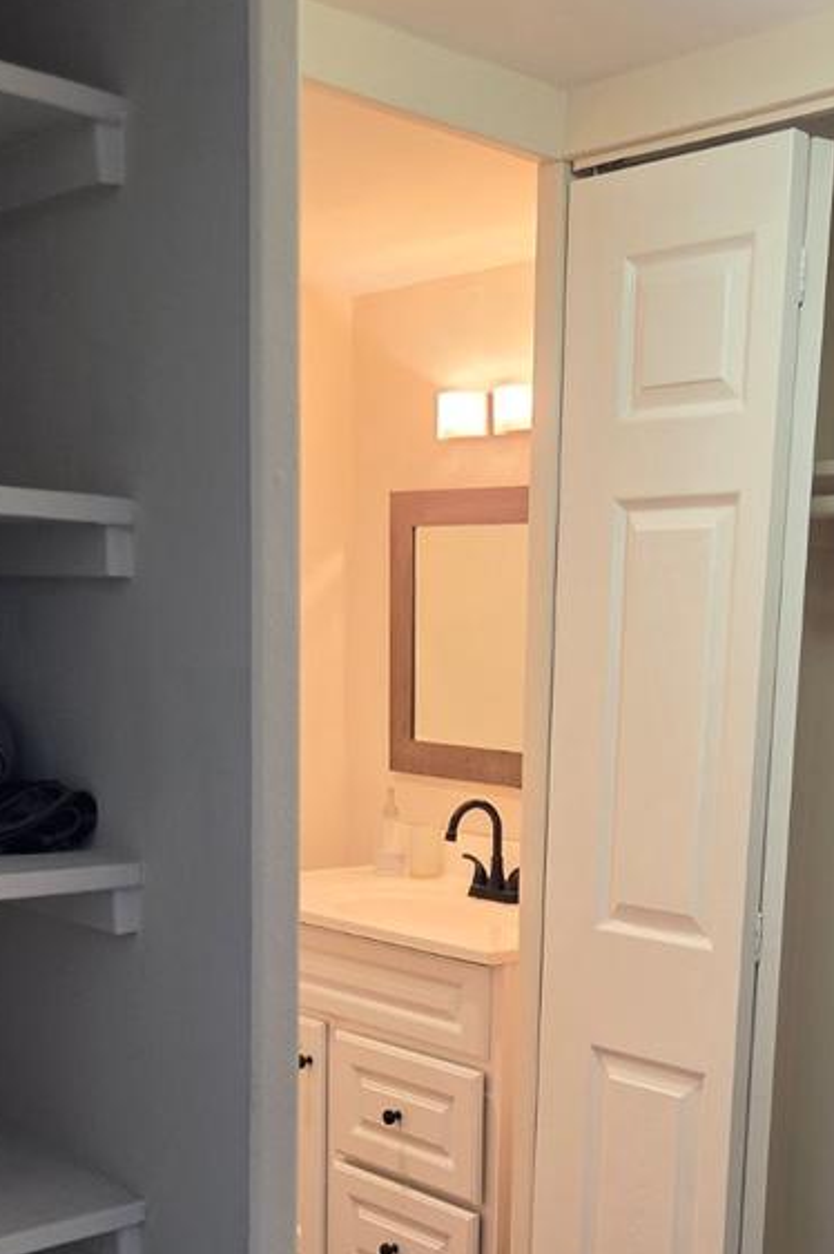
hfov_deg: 29.1
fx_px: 1600
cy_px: 944
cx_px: 531
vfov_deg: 41.5
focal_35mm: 46
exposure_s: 1/120
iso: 100
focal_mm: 5.4
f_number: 1.8
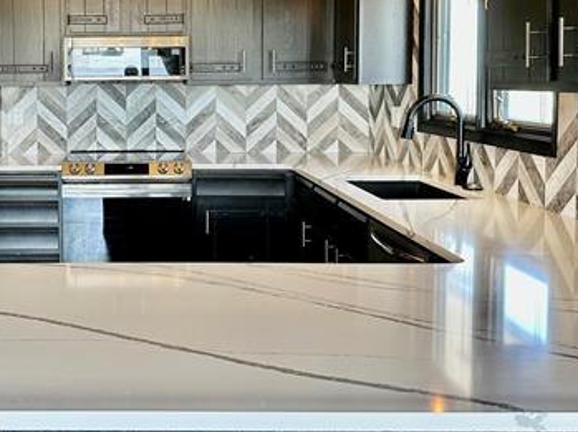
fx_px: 734
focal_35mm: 44
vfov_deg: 32.4
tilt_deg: -2.8
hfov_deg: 41.4
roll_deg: +0.6
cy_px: 128
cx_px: 126
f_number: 1.78
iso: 125
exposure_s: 1/60
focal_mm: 6.86
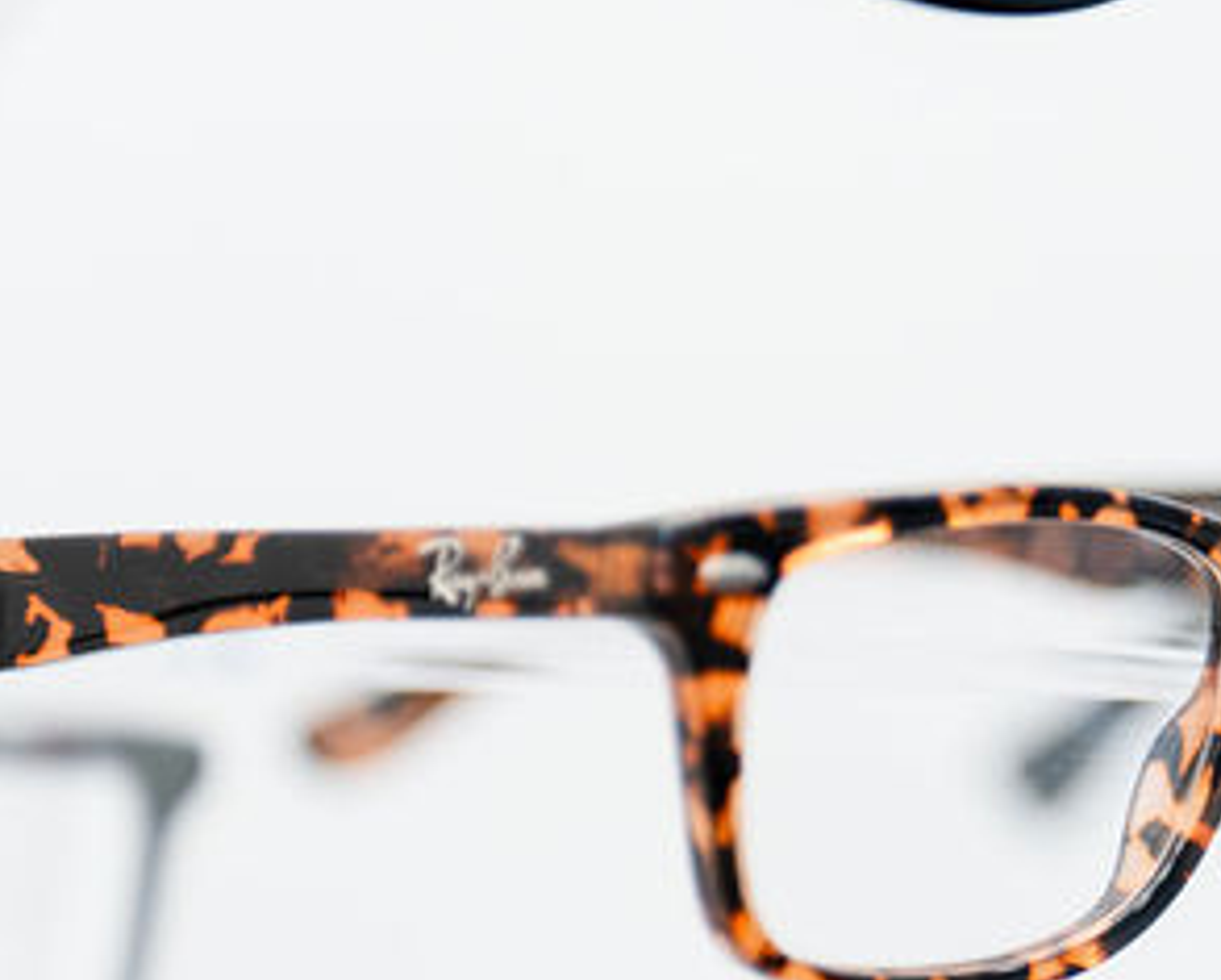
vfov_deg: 3.1
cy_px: 711
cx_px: 1192
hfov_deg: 3.9
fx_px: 17906
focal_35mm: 495
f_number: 2.8
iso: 800
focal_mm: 151
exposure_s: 1/250
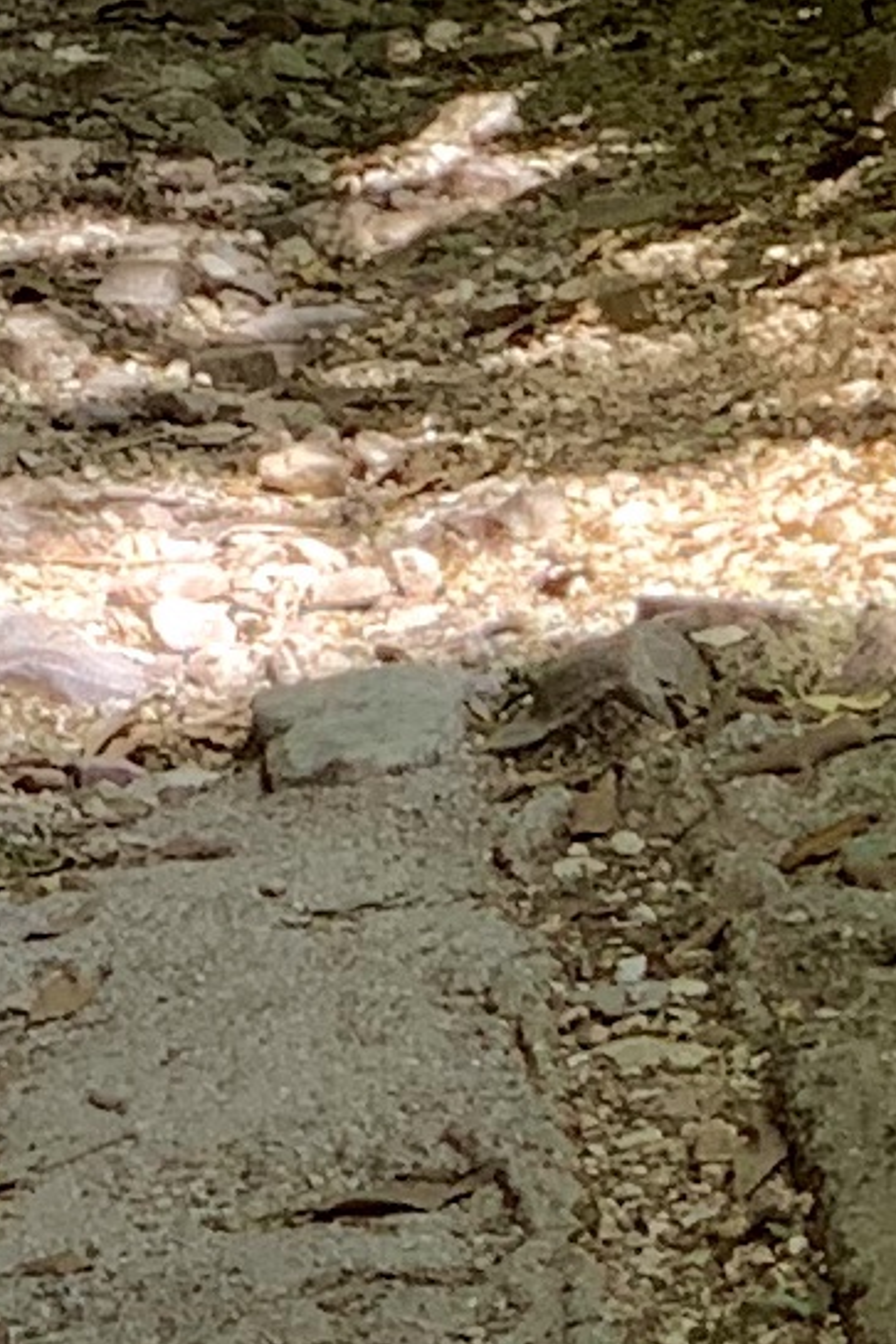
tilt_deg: -0.9
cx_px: -447
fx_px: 14960
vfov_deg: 5.1
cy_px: -531
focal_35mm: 401
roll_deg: +1.0
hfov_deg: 3.4
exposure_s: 1/88
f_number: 2.4
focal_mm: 6
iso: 16
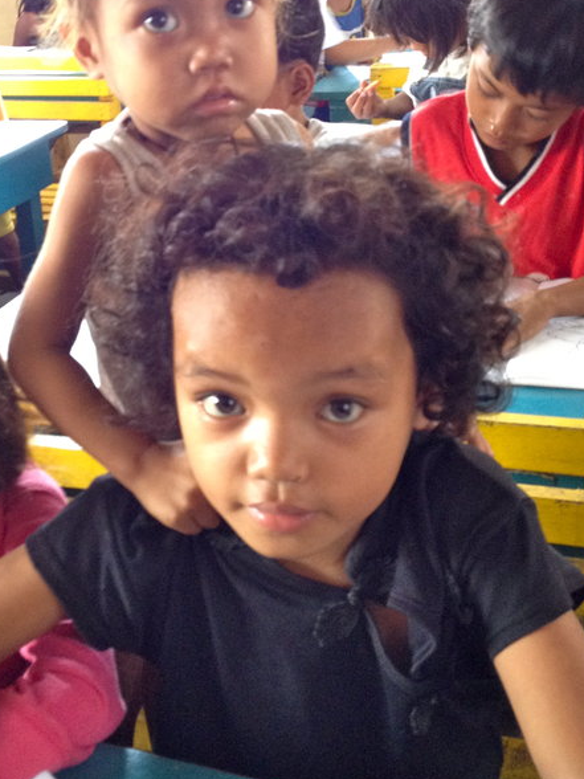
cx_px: 237
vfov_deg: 31.5
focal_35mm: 61
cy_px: 277
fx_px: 1372
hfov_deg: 24.0
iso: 200
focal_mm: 4.28
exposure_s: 1/20
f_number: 2.4
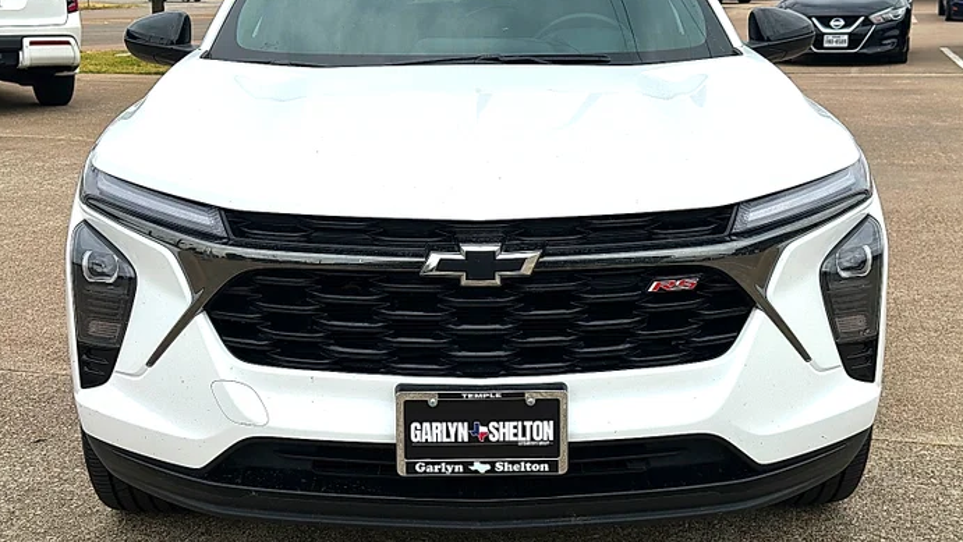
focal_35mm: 53
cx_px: 477
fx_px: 1354
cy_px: 239
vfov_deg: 22.6
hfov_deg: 39.2
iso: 64
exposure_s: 1/3876
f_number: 1.78
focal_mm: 6.86
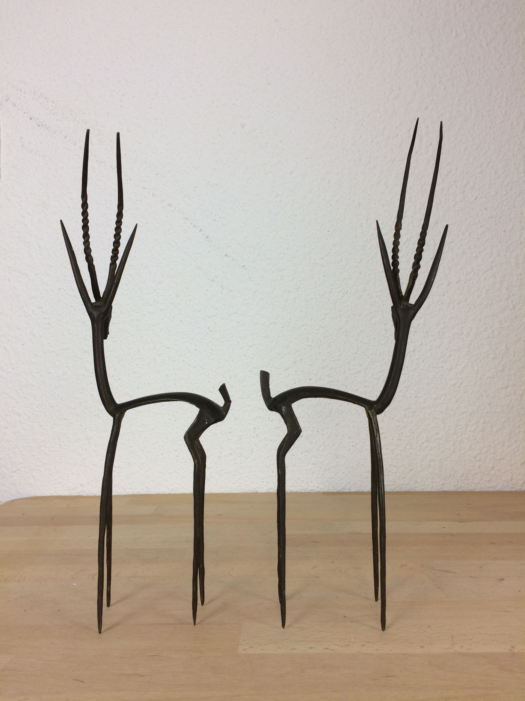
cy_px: 350
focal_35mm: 29
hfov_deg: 48.2
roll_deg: +2.5
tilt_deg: +0.6
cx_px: 262
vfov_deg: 61.7
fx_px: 586
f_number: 2.2
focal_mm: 4.15
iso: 50
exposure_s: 1/50
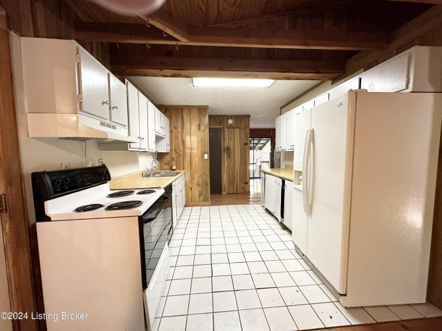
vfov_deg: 85.7
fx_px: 179
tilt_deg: -4.8
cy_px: 166
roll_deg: +0.2
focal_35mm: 14
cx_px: 221
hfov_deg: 102.1
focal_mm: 2.22
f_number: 2.2
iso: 400
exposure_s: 1/60
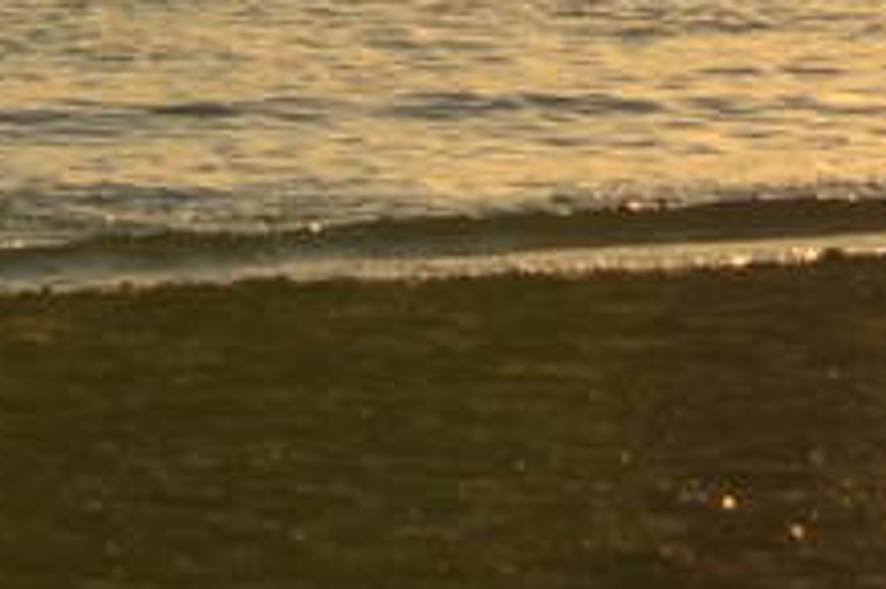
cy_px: -965
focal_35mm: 577
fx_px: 14189
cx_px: 589
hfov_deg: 3.6
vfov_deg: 2.4
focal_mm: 70
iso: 200
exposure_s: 1/2000
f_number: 9
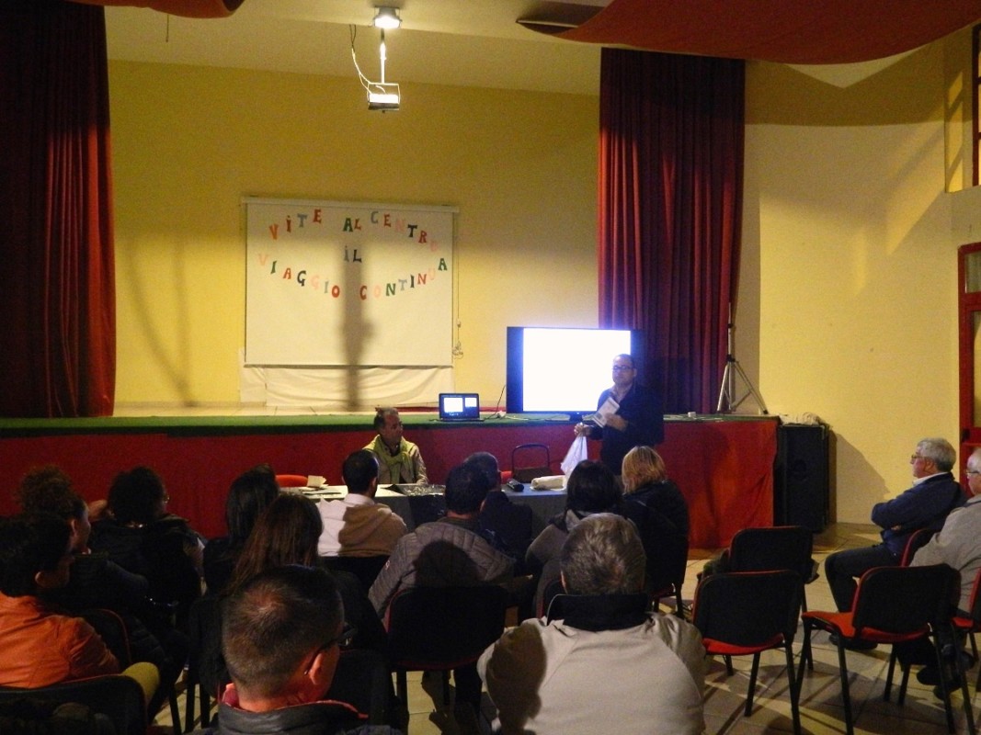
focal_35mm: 31
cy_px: 368
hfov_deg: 58.4
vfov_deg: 45.4
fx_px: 878
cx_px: 490
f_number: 3.2
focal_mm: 5.6
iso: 500
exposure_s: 1/10
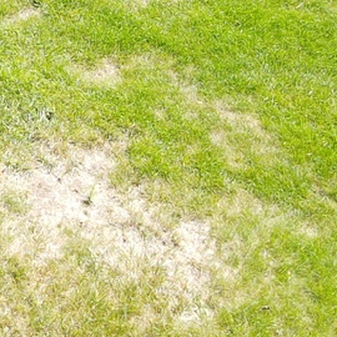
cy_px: -313
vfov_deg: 13.5
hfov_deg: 12.7
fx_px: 1245
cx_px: -418
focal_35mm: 113
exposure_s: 1/100
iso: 100
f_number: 2.8
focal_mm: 4.5
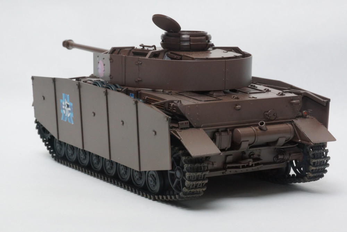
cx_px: 174
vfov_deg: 10.8
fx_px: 1229
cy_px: 116
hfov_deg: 16.1
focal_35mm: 128
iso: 800
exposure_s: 1/80
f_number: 25
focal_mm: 85
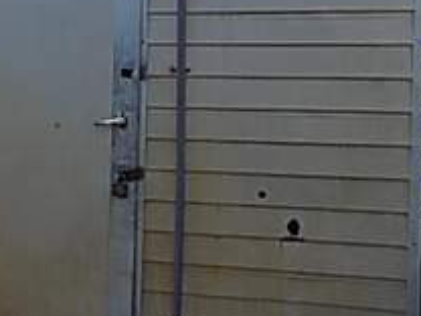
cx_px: 12
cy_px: 77
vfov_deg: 27.1
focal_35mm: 53
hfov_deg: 33.5
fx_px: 645
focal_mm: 4
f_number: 3.1
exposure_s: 1/500
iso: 80
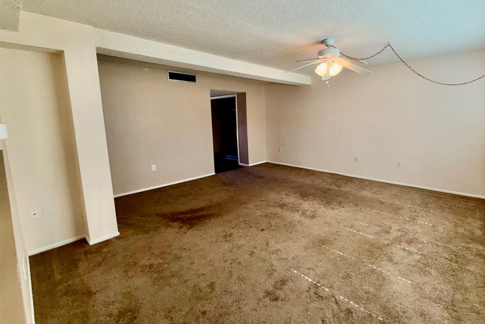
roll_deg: +0.9
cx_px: 283
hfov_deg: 92.4
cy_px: 149
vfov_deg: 70.3
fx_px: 229
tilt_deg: -8.7
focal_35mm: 17
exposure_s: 1/120
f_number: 2.2
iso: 40
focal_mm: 2.22
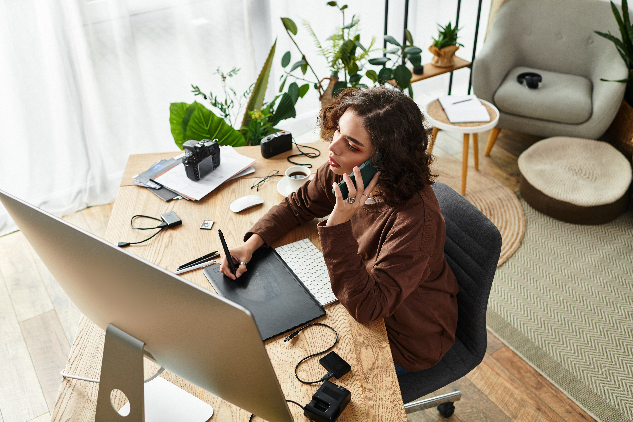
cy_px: 211
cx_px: 316
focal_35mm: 35
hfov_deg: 54.4
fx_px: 615
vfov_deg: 37.9
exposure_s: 1/200
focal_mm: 35
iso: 320
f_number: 3.5
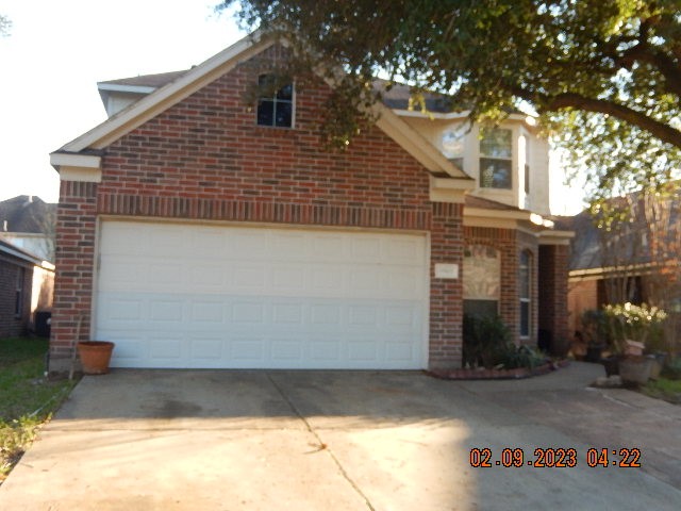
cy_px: 256
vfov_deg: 39.7
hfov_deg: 51.4
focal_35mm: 36
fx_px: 708
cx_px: 340
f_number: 4
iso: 125
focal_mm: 6.5
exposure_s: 1/100
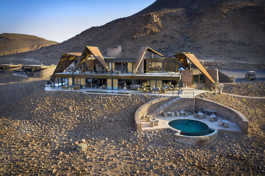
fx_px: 206
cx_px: 132
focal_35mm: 28
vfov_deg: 46.4
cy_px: 88
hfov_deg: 65.5
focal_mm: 10.26
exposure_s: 1/60
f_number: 8
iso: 100
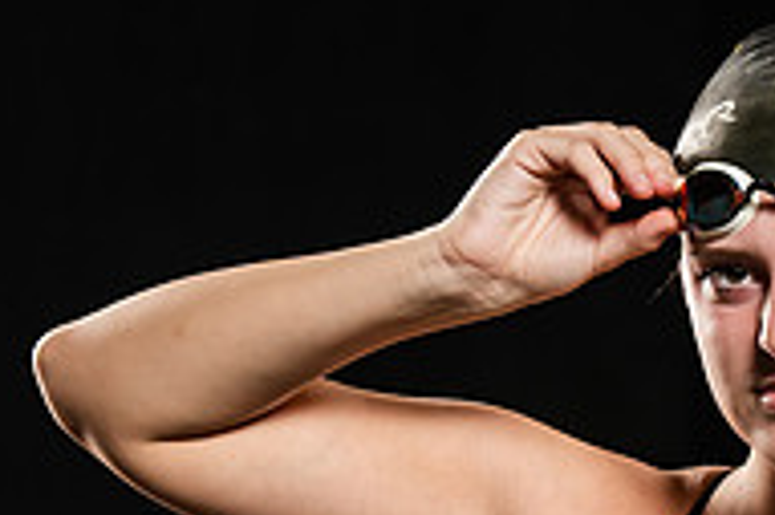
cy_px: 537
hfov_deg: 6.0
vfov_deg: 4.0
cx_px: 925
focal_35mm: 340
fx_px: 7313
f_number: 6.3
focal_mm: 112
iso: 400
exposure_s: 1/250
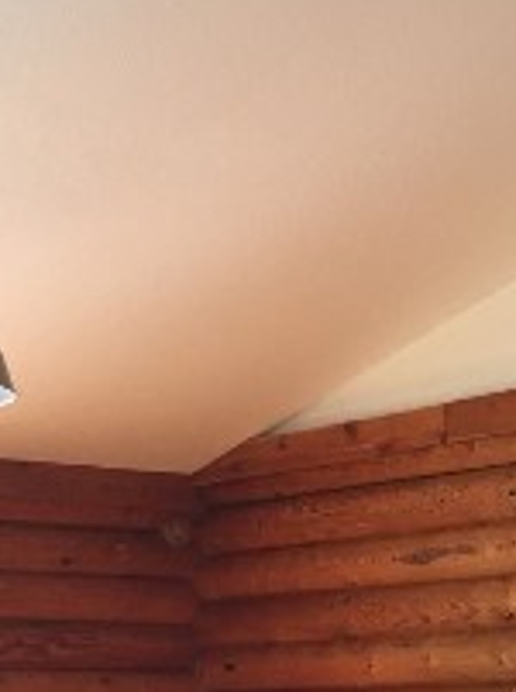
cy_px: 981
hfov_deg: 13.3
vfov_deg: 16.5
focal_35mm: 111
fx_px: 2213
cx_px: 303
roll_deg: +0.6
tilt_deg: -4.4
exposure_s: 1/30
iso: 80
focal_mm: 4.15
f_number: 2.2
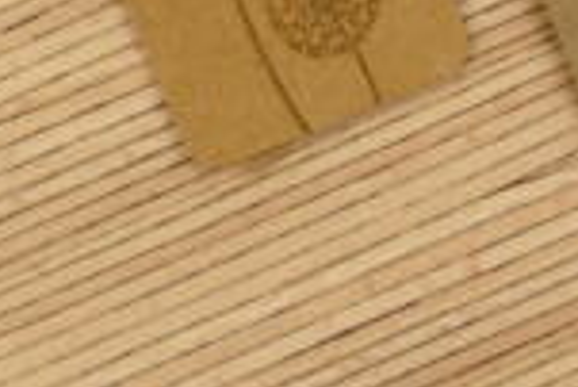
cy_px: -109
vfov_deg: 6.4
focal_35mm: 213
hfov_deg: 9.7
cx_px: 299
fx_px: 3423
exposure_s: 1/80
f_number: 3.7
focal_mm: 22.58
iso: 160
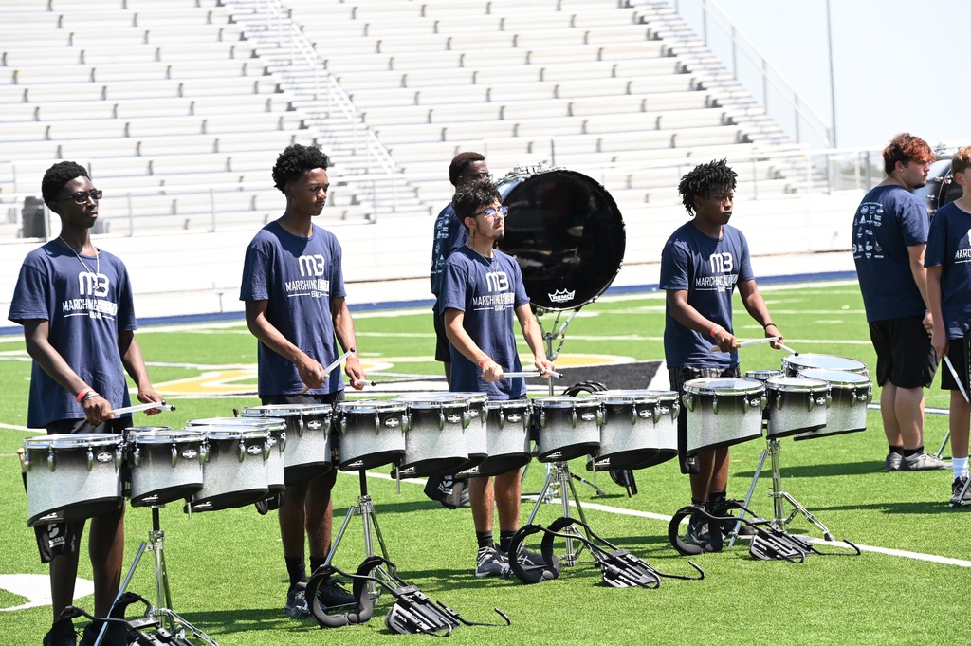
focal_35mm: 145
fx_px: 3908
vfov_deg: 9.4
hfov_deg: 14.2
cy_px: 323
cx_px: 486
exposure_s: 1/1250
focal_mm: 145
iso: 800
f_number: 6.3
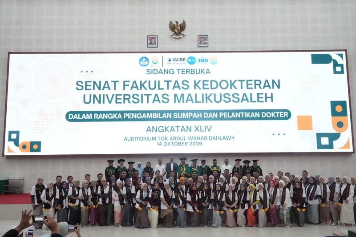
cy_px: 118
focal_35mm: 32
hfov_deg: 58.7
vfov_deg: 41.1
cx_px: 178
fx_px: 316
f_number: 20
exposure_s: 1/125
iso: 40000
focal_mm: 32
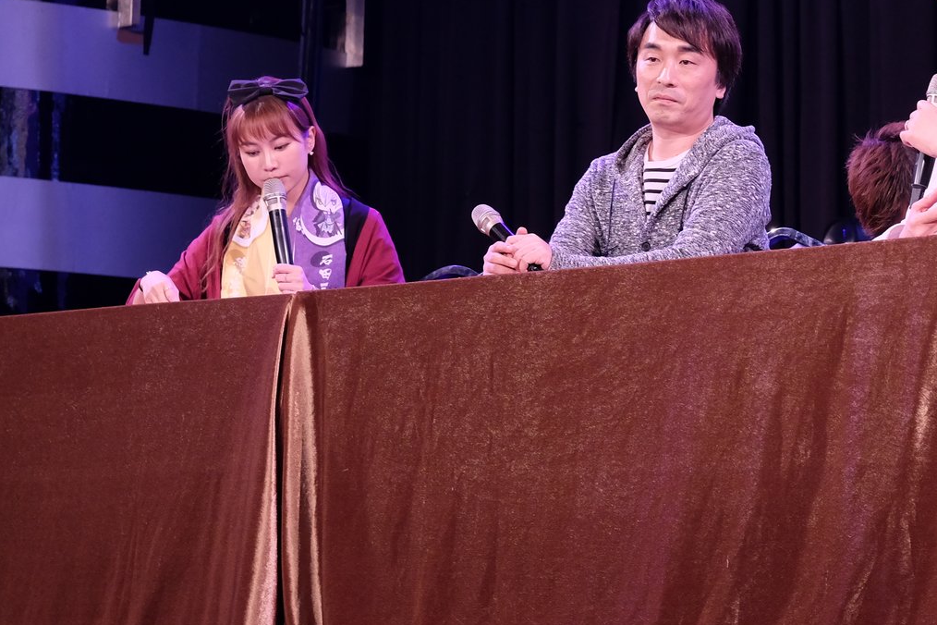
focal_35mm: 159
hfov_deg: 12.9
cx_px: 693
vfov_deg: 8.6
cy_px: 67
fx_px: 4138
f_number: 4.5
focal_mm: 56
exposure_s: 1/160
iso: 1250
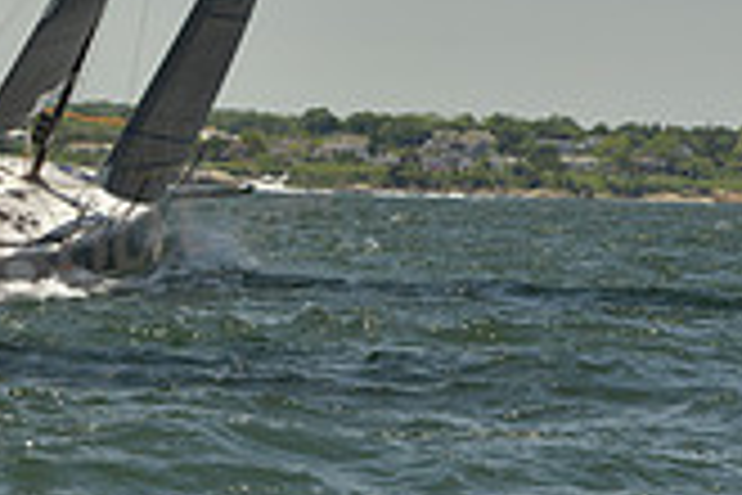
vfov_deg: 4.6
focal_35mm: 299
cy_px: 97
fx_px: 6162
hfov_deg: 6.7
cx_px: -531
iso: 280
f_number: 9
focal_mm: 85
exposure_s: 1/1600
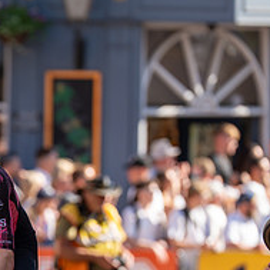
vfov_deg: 3.5
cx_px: -39
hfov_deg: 3.5
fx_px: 4456
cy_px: 261
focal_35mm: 505
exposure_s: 1/1000
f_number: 4
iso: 320
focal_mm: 194
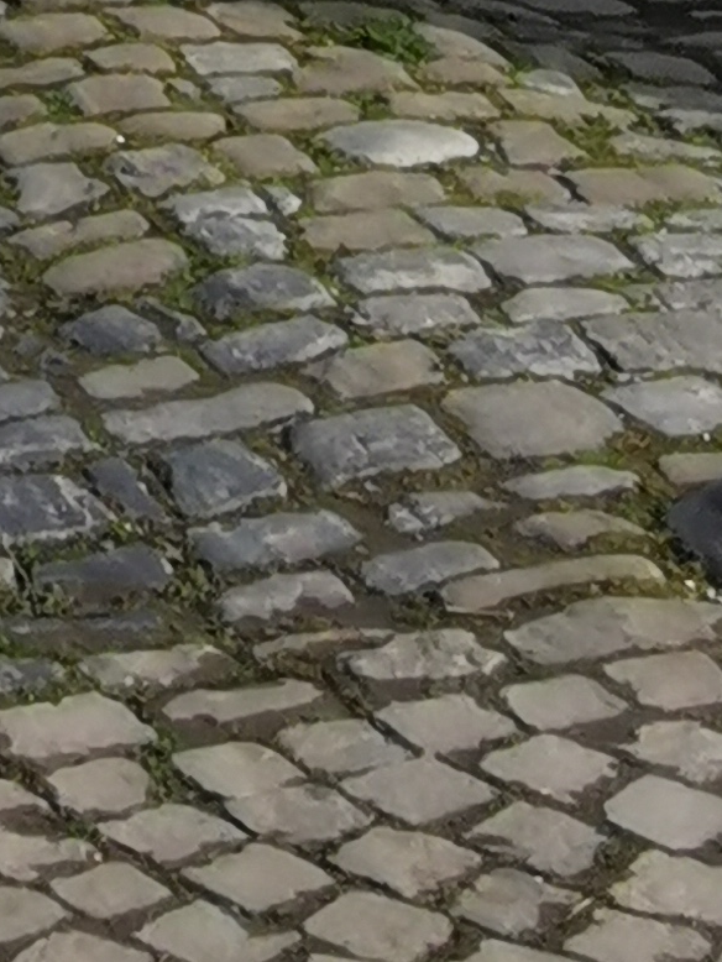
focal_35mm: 171
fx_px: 4753
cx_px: -964
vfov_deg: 9.1
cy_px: -2030
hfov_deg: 8.1
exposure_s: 1/570
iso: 50
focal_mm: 2.35
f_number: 2.2
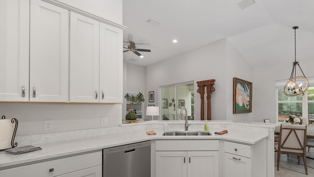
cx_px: 185
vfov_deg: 60.6
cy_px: 105
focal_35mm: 18
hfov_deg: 91.7
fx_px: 150
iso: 500
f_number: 8
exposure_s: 1/20
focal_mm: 14
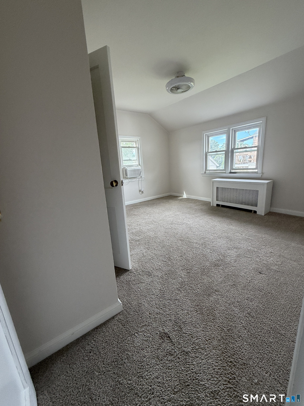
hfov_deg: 85.7
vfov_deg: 102.1
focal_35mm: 14
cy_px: 203
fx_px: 164
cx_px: 152
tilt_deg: -12.1
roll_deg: +3.3
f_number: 2.2
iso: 320
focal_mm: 2.22
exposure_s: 1/107
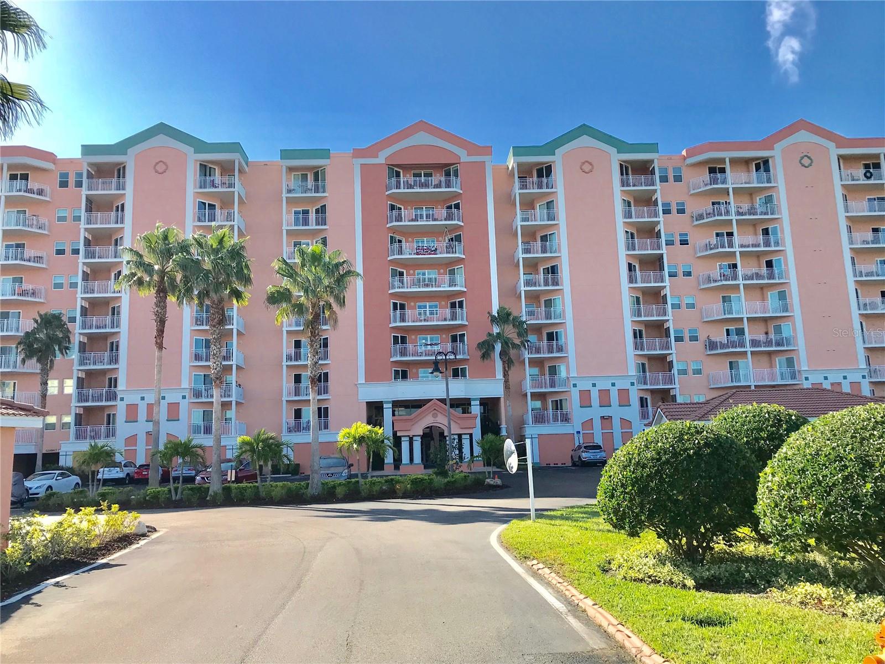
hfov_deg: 63.4
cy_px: 332
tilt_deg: +9.0
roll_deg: +2.2
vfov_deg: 49.7
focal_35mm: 28
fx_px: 716
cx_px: 442
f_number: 1.8
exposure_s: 1/1623
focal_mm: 3.99
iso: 20
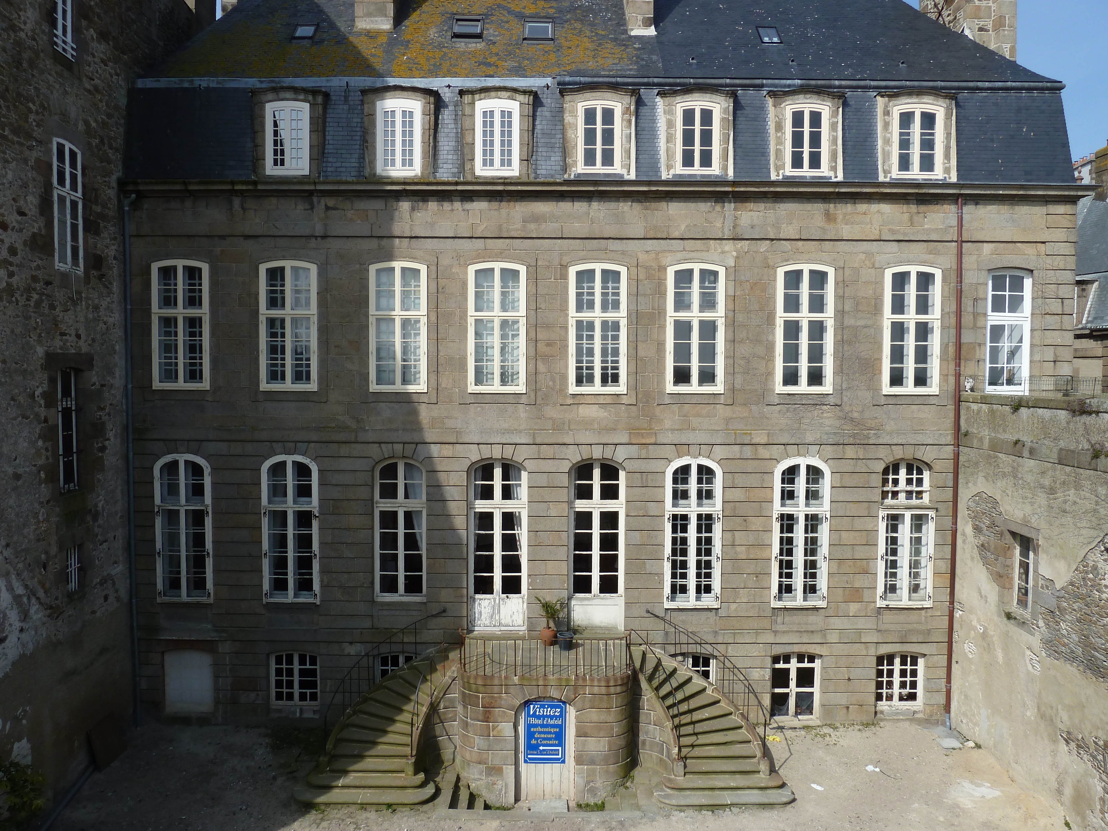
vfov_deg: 54.9
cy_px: 416
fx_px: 800
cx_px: 554
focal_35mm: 25
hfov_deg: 69.4
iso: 80
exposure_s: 1/500
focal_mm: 4.1
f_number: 4.5
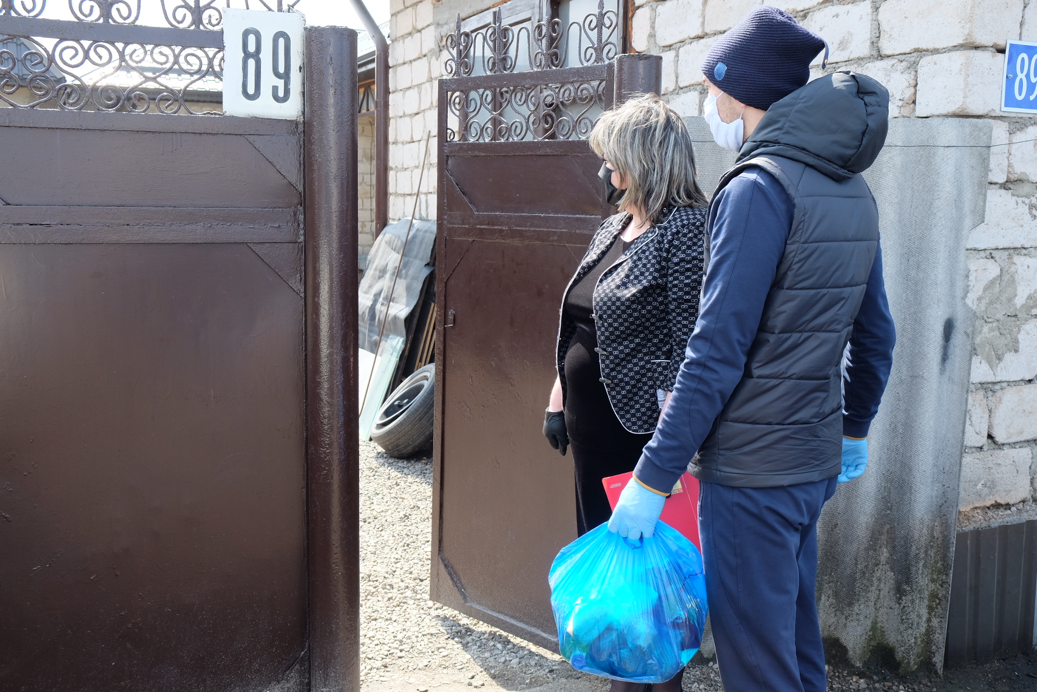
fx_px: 1037
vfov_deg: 36.9
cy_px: 346
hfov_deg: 53.1
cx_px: 518
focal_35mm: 36
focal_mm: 24.3
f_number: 5.6
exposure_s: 1/210
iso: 400
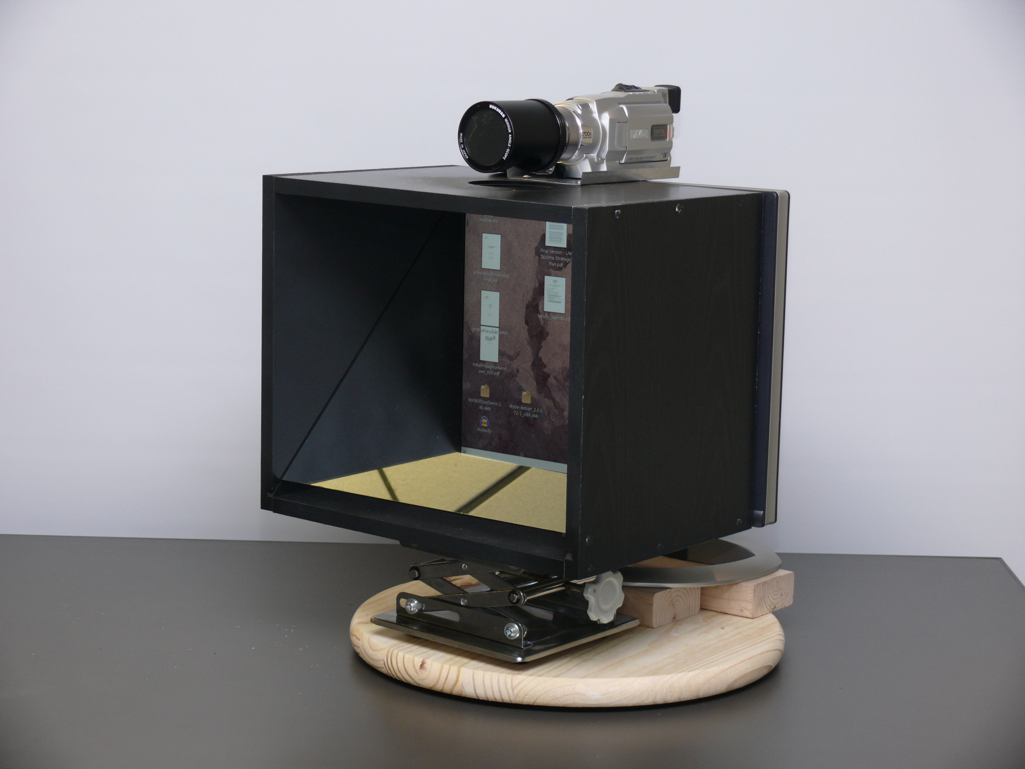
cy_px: 384
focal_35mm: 77
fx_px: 2280
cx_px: 512
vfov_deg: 19.1
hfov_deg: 25.3
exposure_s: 1/30
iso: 100
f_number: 3.2
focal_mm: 16.3
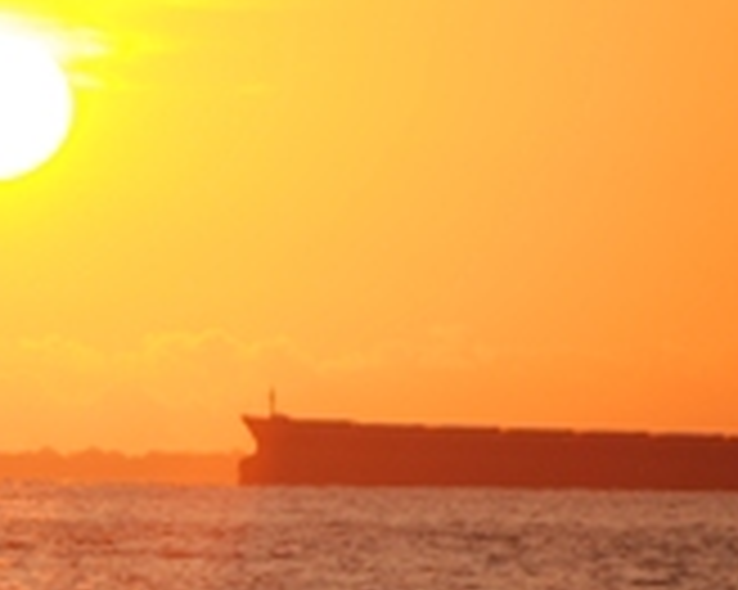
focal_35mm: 772
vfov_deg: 2.0
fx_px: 16852
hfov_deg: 2.5
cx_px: -32
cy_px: 450
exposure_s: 1/640
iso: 100
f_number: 3.2
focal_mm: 200
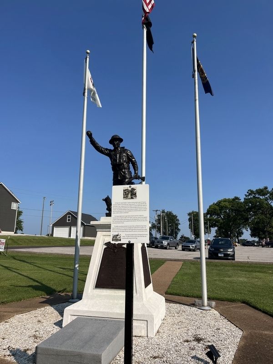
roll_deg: -2.0
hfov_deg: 53.1
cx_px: 136
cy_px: 182
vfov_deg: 67.3
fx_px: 273
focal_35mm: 26
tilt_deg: +12.0
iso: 50
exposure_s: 1/5319
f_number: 1.6
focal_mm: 5.1
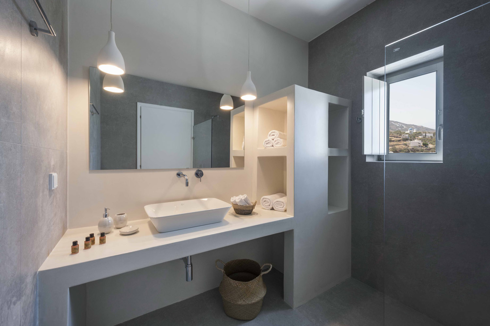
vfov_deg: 81.1
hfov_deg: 104.3
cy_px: 163
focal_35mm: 14
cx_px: 245
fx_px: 190
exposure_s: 1/4
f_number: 16
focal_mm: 14
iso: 200
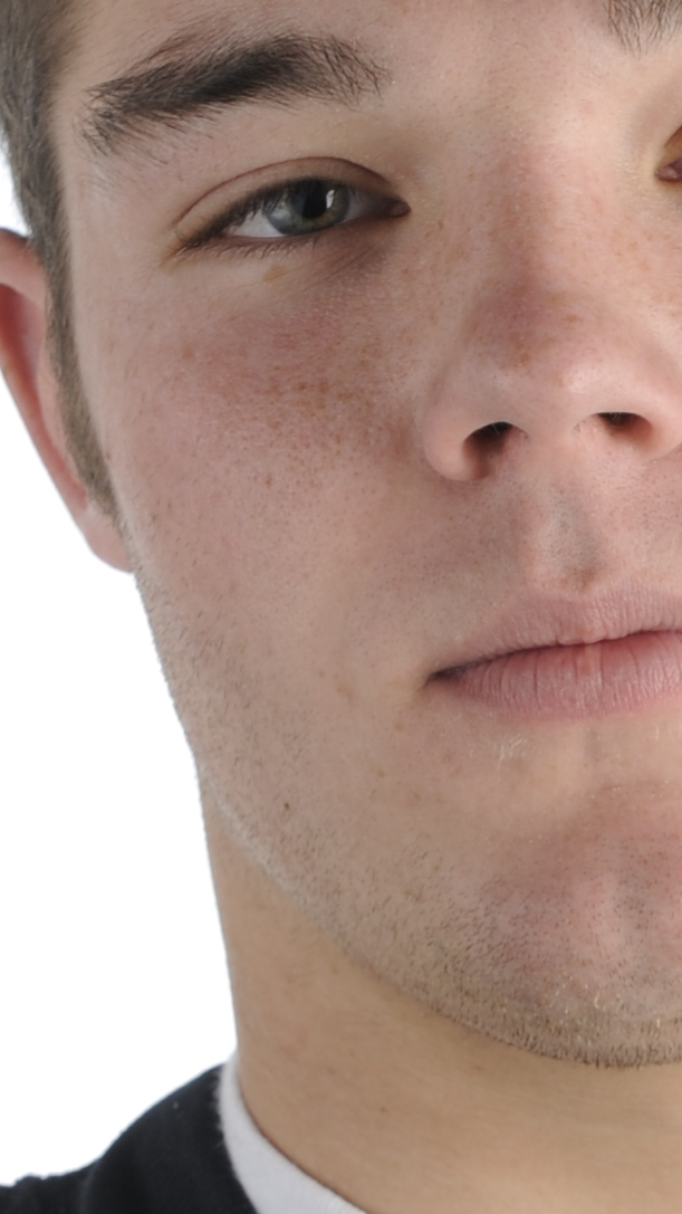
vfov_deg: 7.5
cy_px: 1358
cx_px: 782
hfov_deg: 4.2
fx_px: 9232
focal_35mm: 287
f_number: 10
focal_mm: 70
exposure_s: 1/250
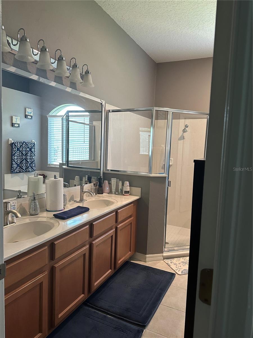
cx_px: 126
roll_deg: -3.3
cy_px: 169
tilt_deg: -6.1
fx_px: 234
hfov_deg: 56.8
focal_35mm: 24
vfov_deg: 71.6
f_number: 1.78
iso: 320
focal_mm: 6.86
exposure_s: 1/60
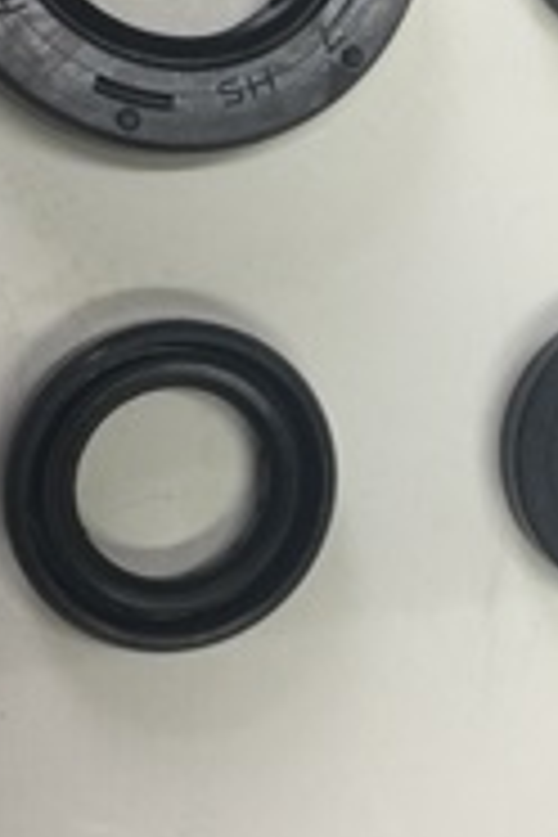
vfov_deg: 30.8
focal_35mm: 65
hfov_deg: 20.8
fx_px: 1511
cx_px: 387
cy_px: 297
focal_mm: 4.15
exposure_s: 1/17
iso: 50
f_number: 2.2
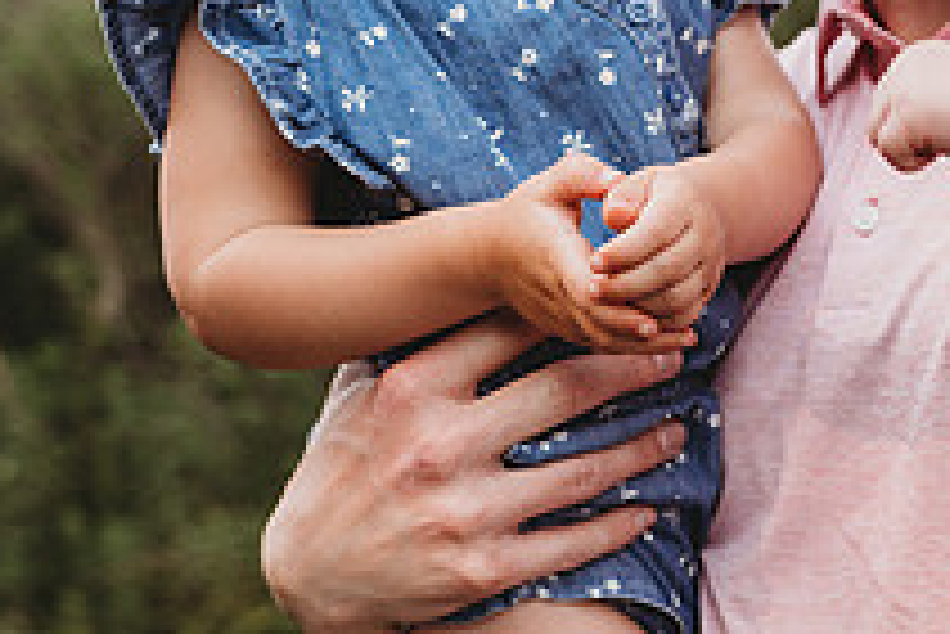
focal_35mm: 66
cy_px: 569
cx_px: 1031
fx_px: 1743
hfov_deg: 27.9
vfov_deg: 20.2
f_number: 2.8
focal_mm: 24
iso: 160
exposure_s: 1/250
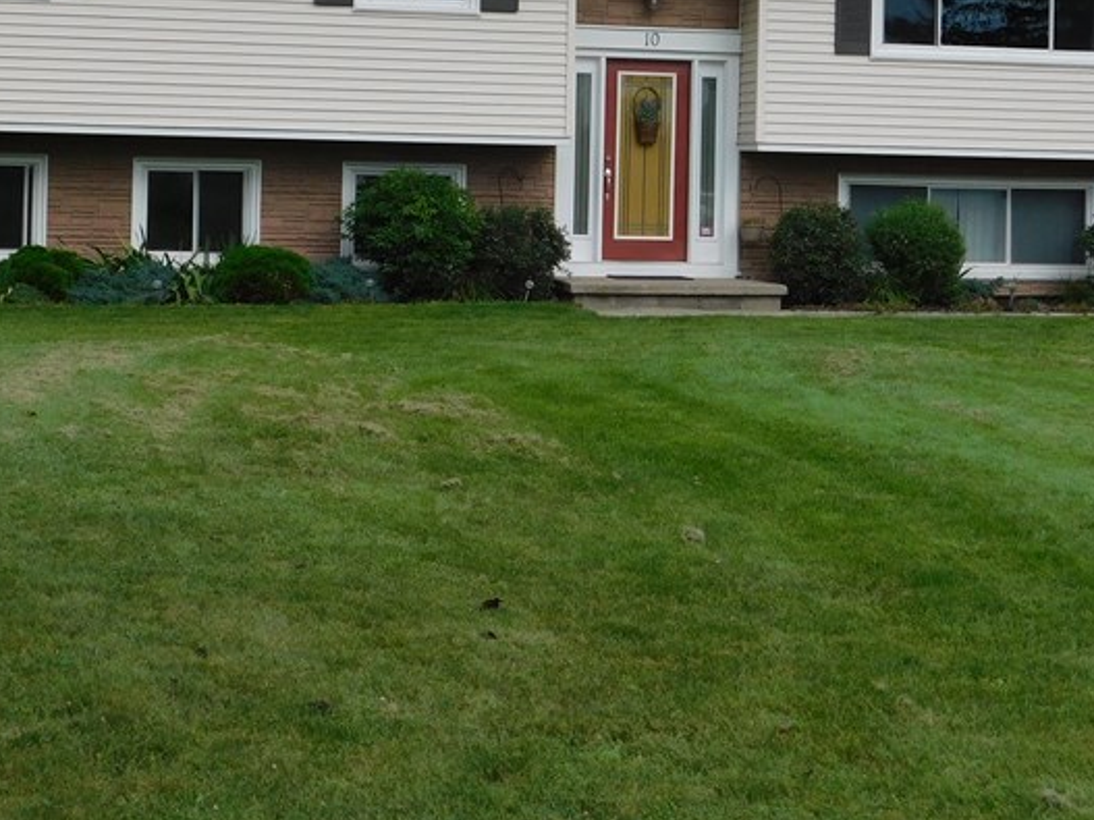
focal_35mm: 70
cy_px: 143
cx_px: 575
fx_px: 2212
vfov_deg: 20.7
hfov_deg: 27.8
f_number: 3.5
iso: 125
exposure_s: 1/640
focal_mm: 6.3
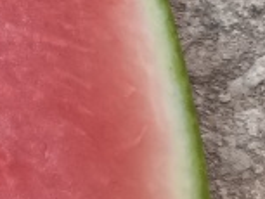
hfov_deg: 11.4
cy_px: -48
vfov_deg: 10.3
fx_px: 1080
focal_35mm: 141
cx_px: -386
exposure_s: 1/33.3
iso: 157
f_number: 1.8
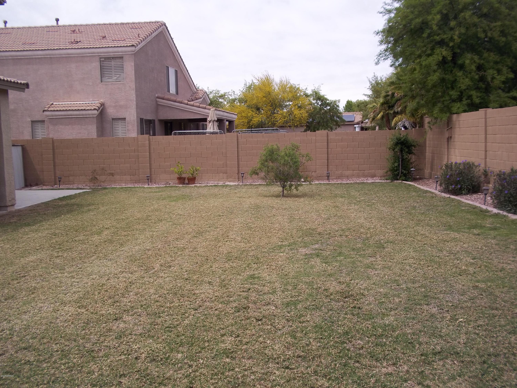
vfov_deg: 39.7
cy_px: 194
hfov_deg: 51.4
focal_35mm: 36
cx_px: 258
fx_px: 538
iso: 80
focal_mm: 6.5
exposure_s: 1/200
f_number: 8
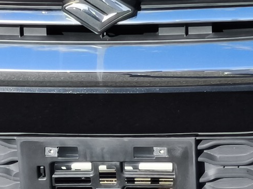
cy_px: -59
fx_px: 957
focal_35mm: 131
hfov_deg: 15.0
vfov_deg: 11.0
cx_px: 172
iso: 50
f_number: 1.7
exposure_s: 1/801
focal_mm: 4.71
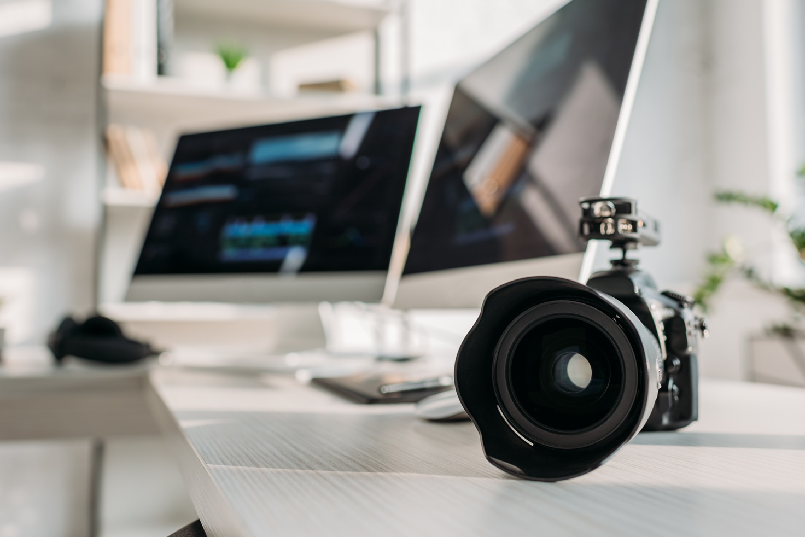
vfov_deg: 37.9
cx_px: 402
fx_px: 783
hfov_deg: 54.4
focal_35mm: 35
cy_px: 268
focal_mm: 35
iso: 160
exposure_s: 1/200
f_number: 3.5
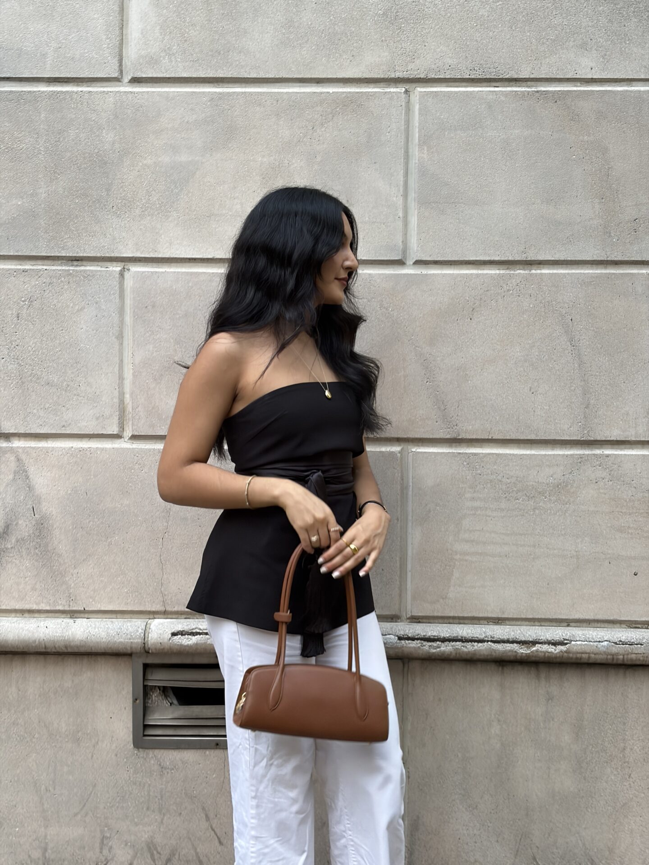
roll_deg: -0.6
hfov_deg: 28.0
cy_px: 432
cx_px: 324
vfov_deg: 36.8
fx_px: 1300
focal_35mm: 52
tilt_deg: -0.9
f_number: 1.6
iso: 100
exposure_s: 1/40
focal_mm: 5.96
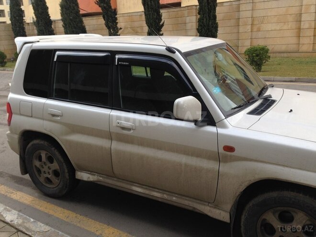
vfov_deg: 42.9
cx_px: 158
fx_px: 301
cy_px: 118
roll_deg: +4.0
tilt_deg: -17.8
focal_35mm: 33
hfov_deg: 55.4
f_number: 2.4
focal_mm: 4.12
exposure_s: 1/213
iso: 50
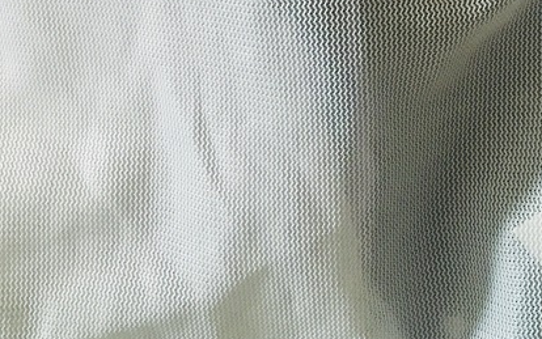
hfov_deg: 23.1
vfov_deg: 13.6
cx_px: 403
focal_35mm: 89
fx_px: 1315
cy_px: -204
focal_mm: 4.15
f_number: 2.2
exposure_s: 1/15
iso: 200
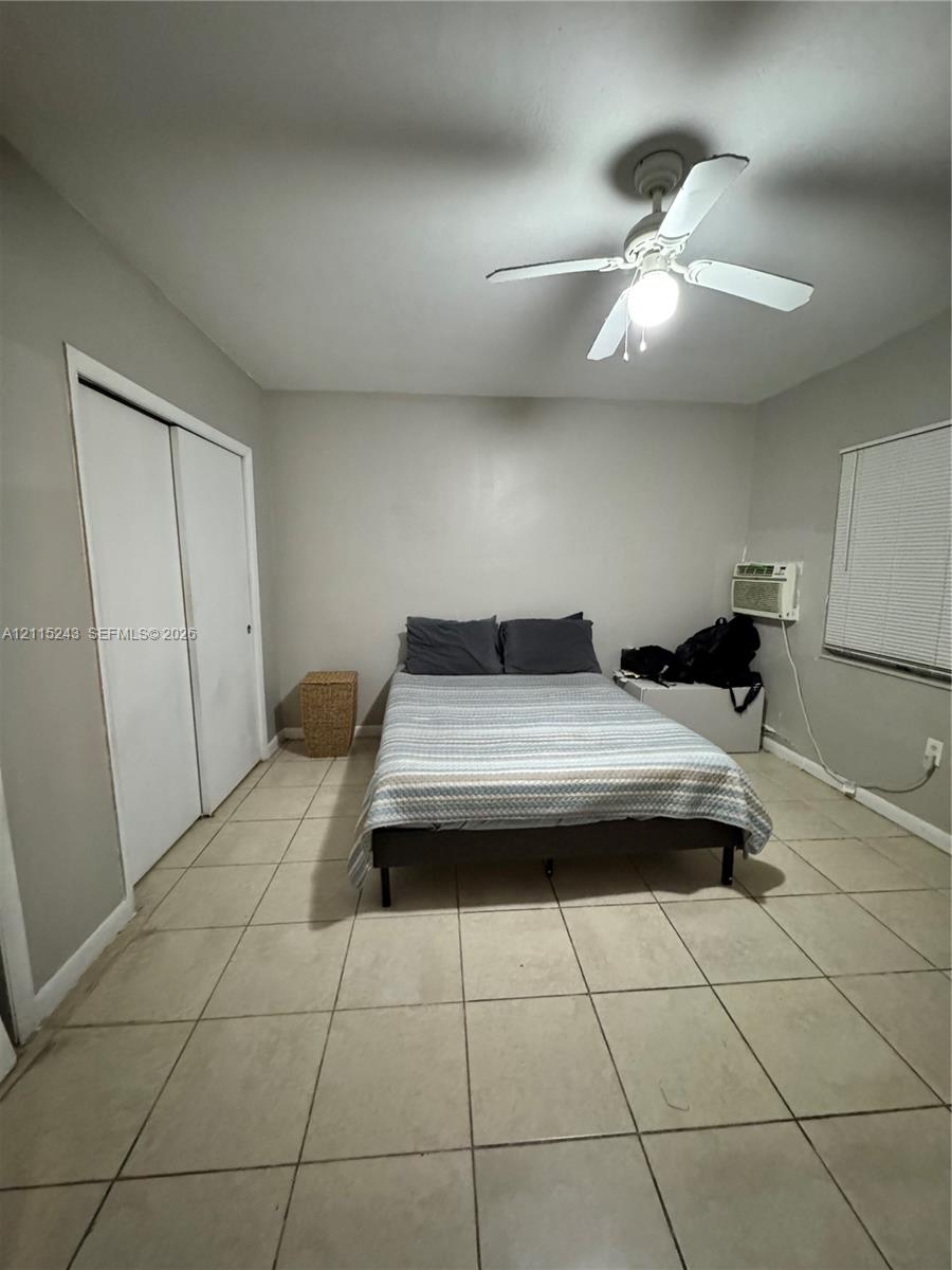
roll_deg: +0.5
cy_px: 635
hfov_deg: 85.7
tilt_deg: -8.0
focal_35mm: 14
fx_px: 513
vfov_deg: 102.1
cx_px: 476
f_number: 2.2
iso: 1250
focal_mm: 2.22
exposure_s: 1/40
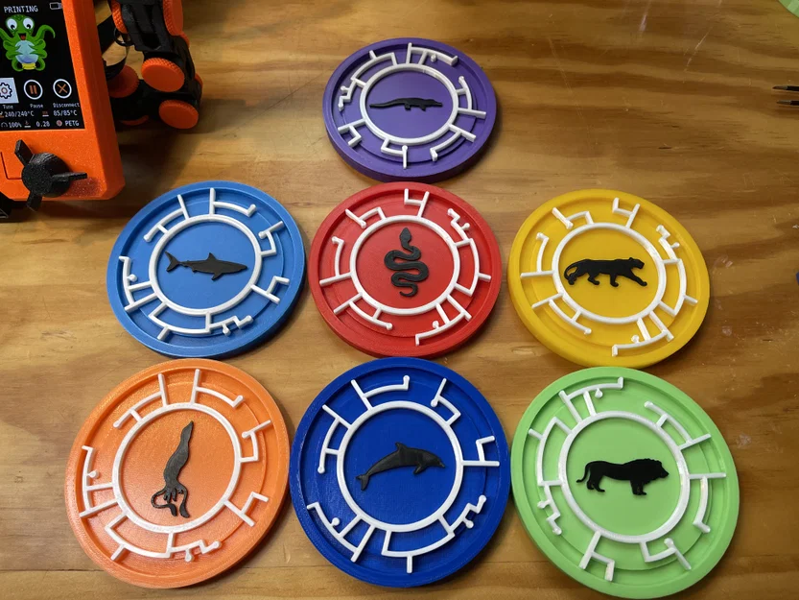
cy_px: 300
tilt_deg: -67.9
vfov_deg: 53.1
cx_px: 400
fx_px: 600
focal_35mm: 26
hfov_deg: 67.3
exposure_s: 1/120
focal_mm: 5.1
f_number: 1.6
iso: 125
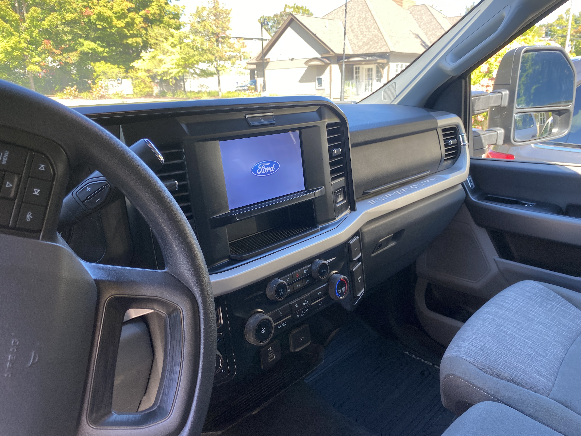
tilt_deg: -15.9
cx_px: 290
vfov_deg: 53.1
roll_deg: +1.8
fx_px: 436
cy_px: 218
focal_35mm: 26
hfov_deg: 67.3
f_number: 1.8
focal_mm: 4.25
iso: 50
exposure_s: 1/122
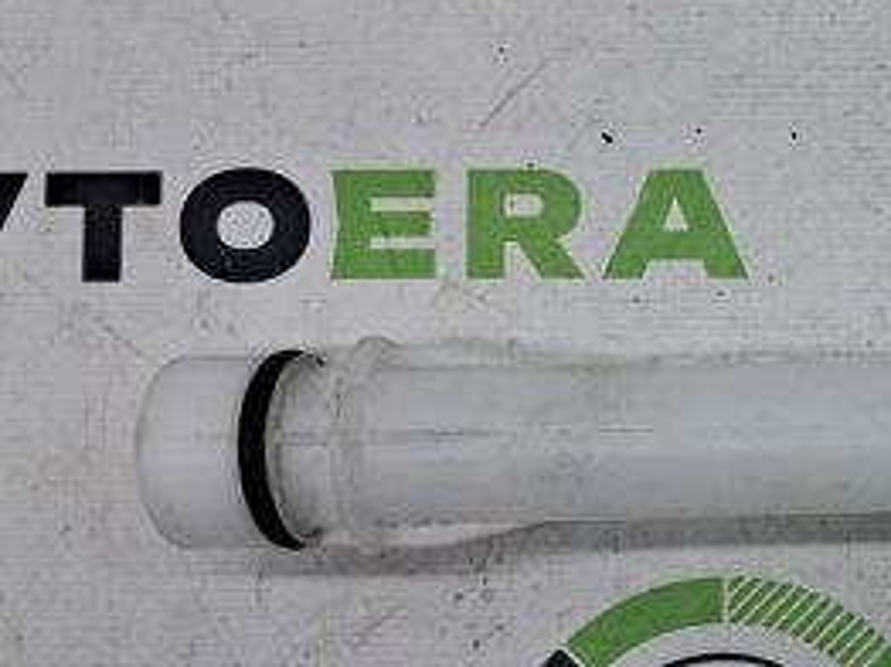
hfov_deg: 26.3
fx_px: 1697
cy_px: 393
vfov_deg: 22.2
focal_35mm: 66
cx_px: 1061
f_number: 1.8
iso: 50
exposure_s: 1/100
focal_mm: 4
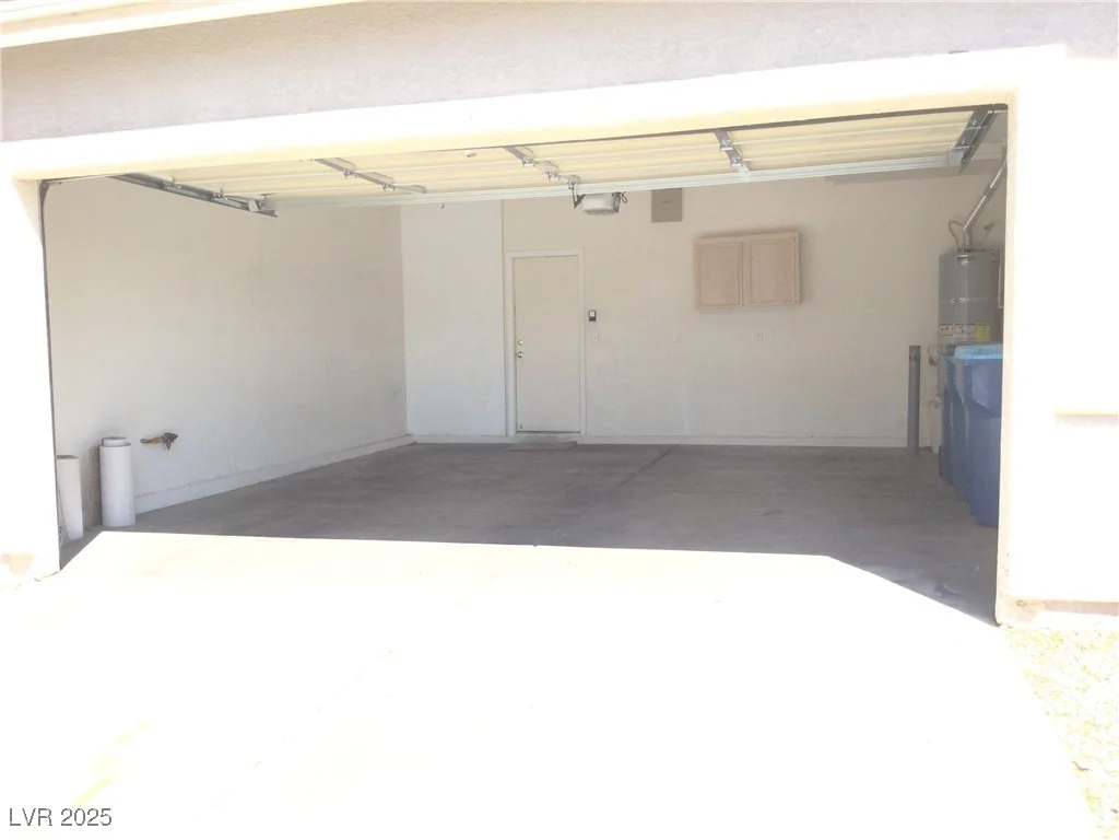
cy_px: 420
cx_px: 560
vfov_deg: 45.4
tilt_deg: -4.7
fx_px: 1002
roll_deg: +1.0
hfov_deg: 58.4
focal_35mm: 31
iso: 25
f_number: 2.4
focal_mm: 3.3
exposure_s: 1/436
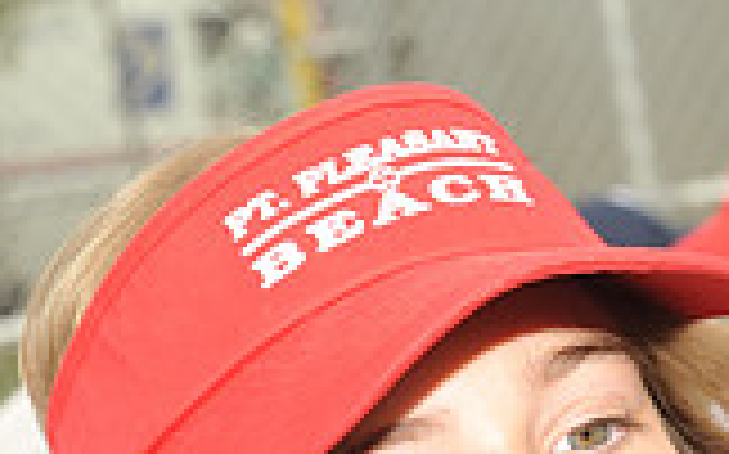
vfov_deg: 5.1
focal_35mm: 256
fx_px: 5083
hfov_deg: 8.2
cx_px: 531
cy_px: 760
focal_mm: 70
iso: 400
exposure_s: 1/250
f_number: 8
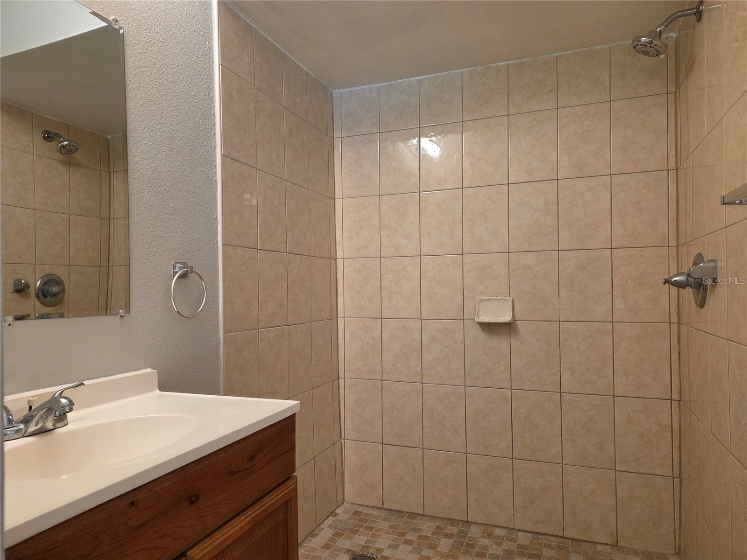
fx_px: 496
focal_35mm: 23
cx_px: 374
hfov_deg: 73.9
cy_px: 280
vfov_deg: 58.9
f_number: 1.7
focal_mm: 6.3
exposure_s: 1/120
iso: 320
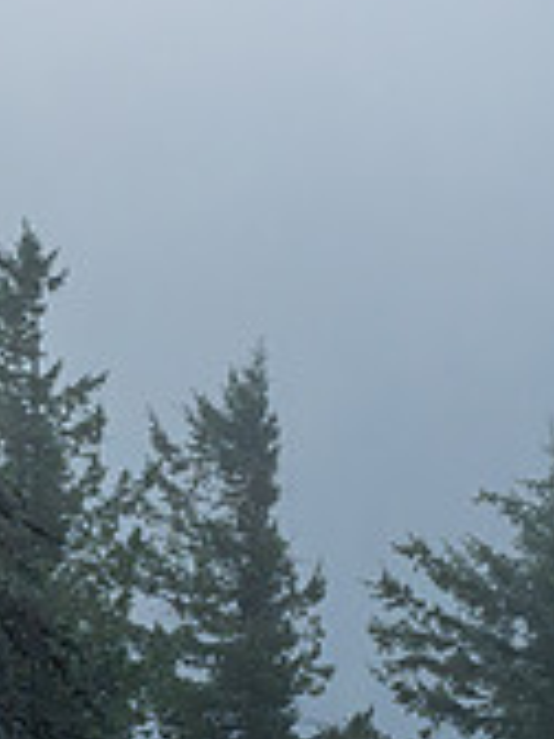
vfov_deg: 8.5
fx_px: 4972
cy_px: 570
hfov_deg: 6.3
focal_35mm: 233
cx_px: -110
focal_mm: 70
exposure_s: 1/250
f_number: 4
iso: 3200
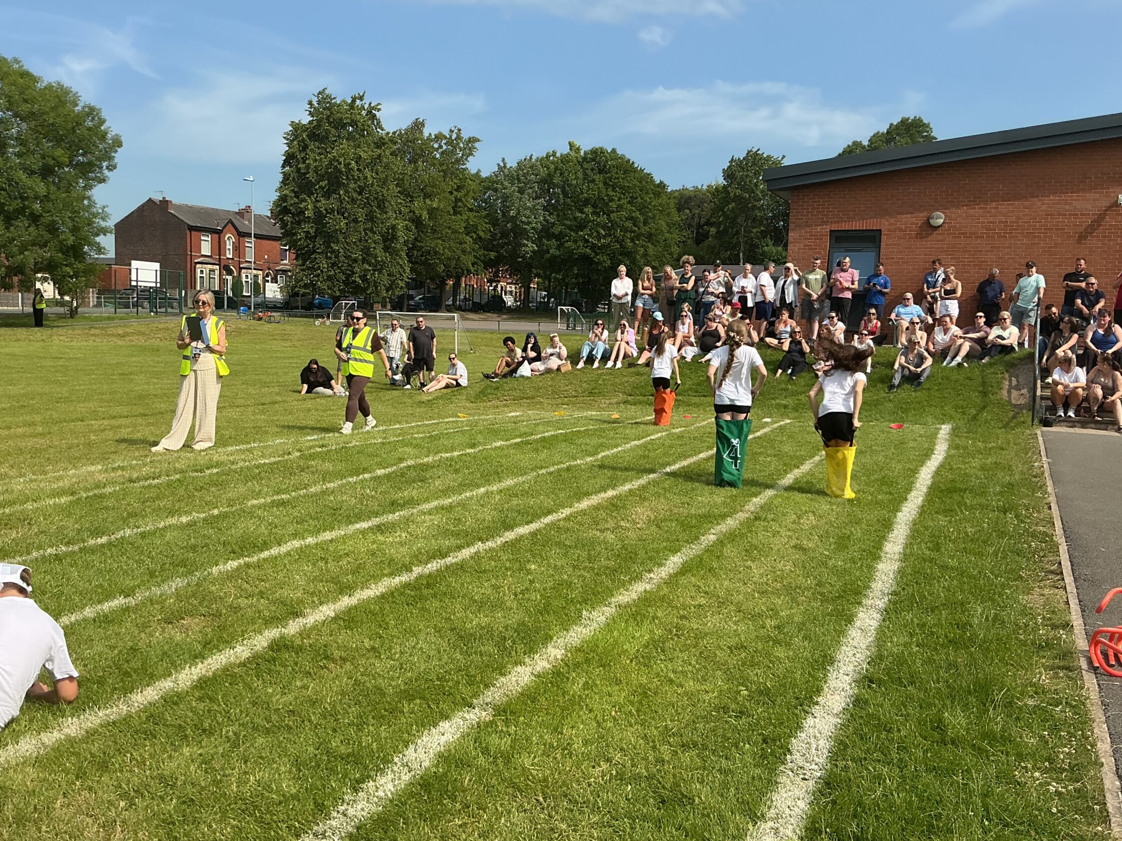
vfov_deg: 42.9
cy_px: 428
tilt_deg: -7.9
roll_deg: -1.8
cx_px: 543
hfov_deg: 55.3
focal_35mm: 33
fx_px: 1070
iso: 25
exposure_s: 1/2141
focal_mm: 3
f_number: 1.8
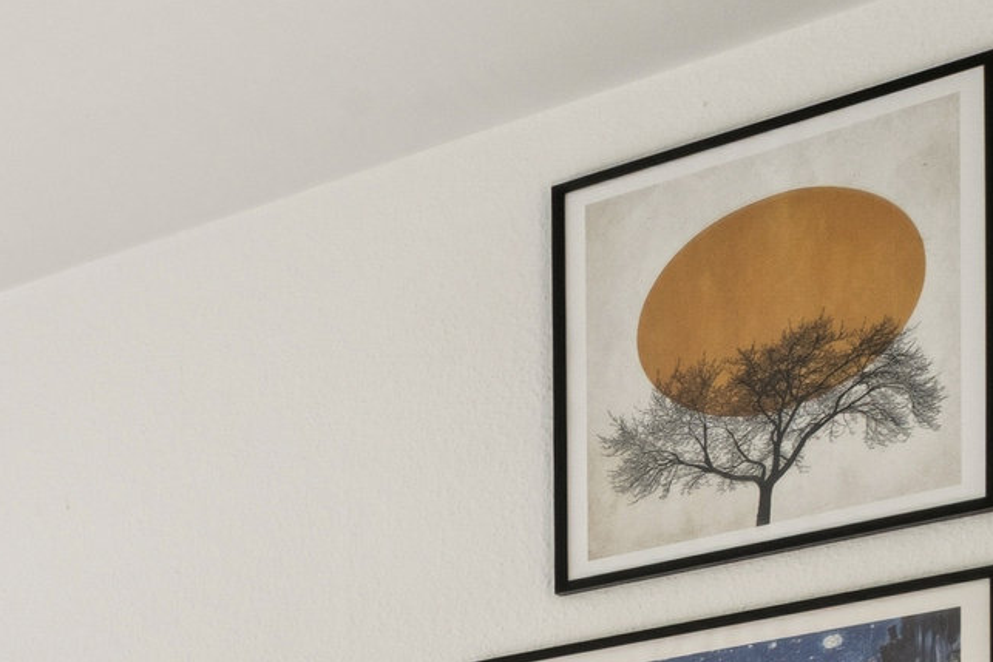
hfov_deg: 15.5
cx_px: -1282
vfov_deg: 13.8
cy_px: 1316
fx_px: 2317
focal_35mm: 84
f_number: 11
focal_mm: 18
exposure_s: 1/13
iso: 800
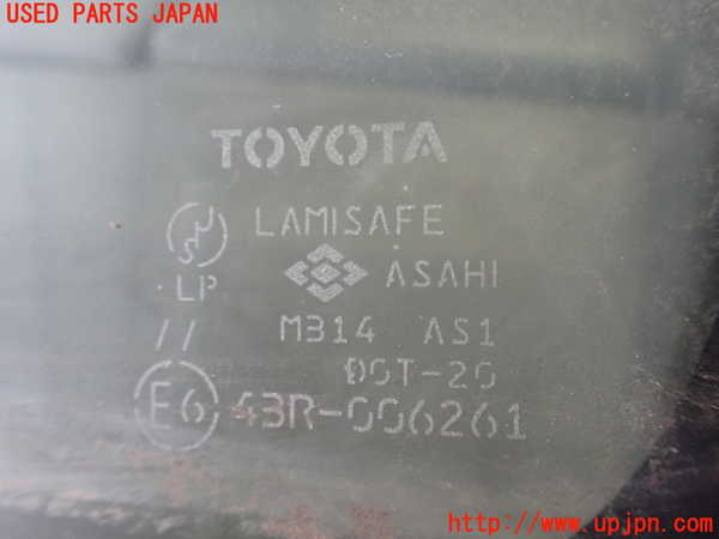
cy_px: 270
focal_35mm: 30
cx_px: 360
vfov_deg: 46.8
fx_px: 623
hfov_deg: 60.0
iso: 800
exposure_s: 1/125
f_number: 2.3
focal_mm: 5.4
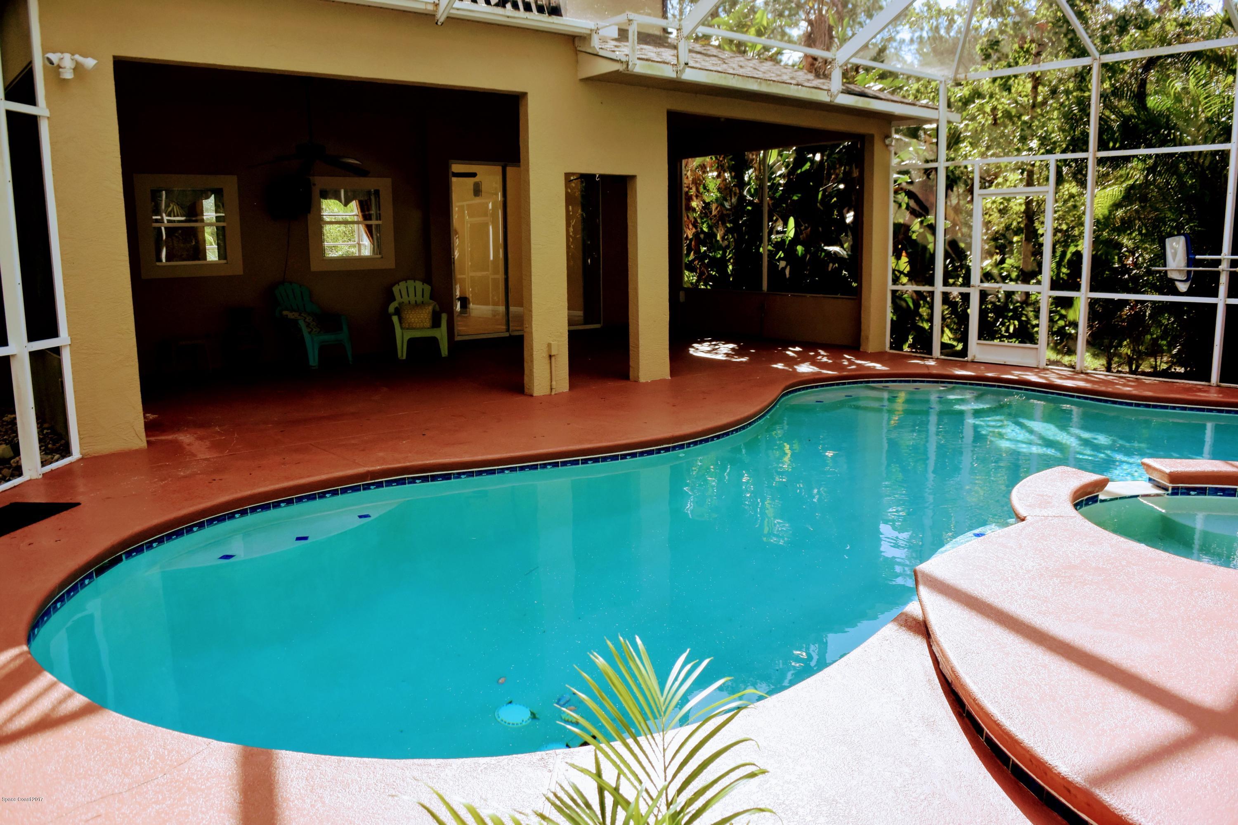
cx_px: 619
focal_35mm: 27
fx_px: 928
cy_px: 412
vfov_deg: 47.9
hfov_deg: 67.4
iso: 160
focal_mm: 10.2
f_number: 4.5
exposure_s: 1/400
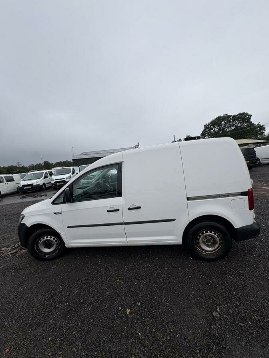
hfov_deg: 85.7
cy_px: 179
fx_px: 145
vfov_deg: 102.1
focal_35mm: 14
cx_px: 134
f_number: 2.2
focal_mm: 2.22
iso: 40
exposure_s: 1/727
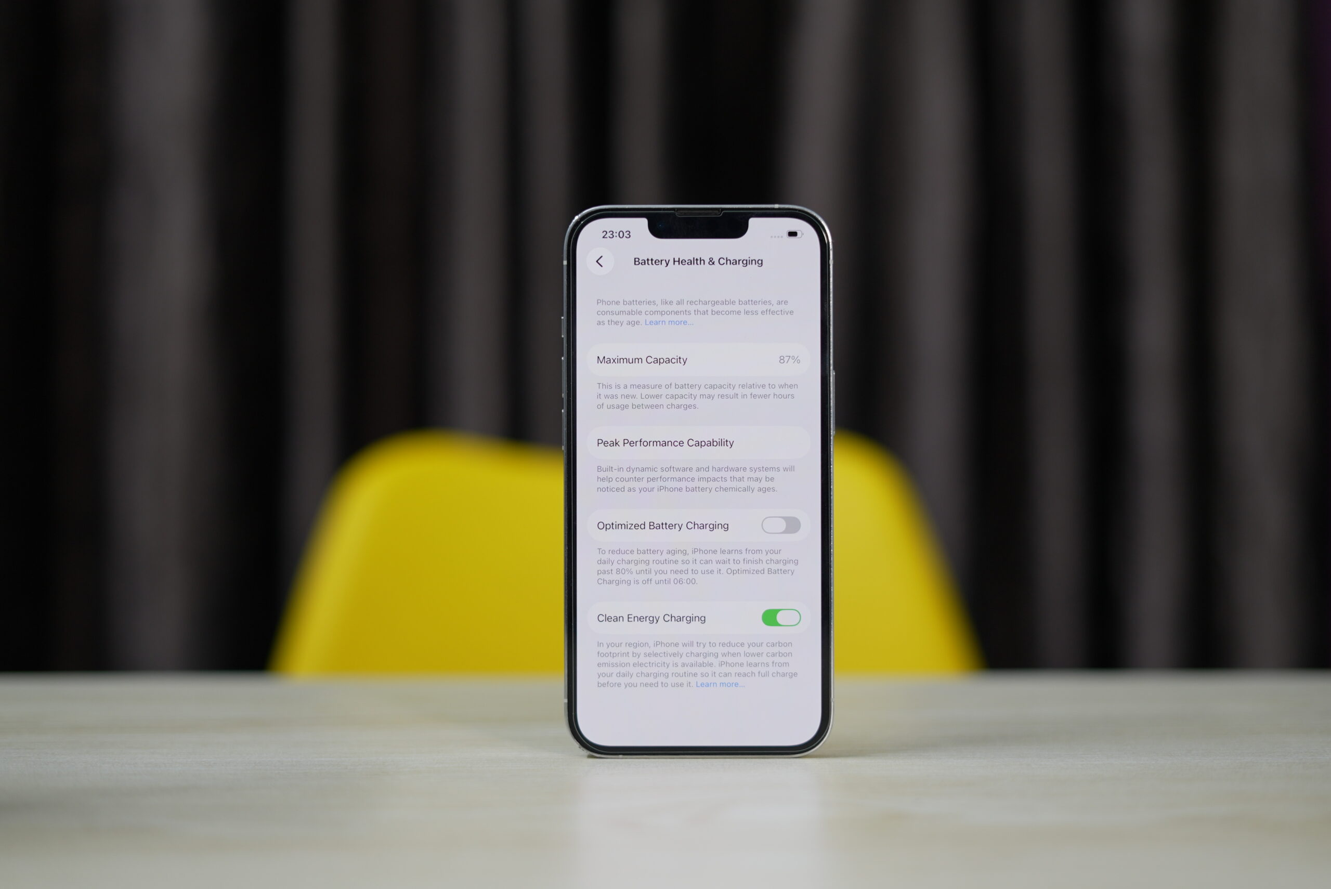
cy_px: 444
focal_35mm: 50
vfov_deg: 27.0
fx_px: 1850
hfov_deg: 39.6
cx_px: 666
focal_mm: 50
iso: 320
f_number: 2.2
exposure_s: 1/100
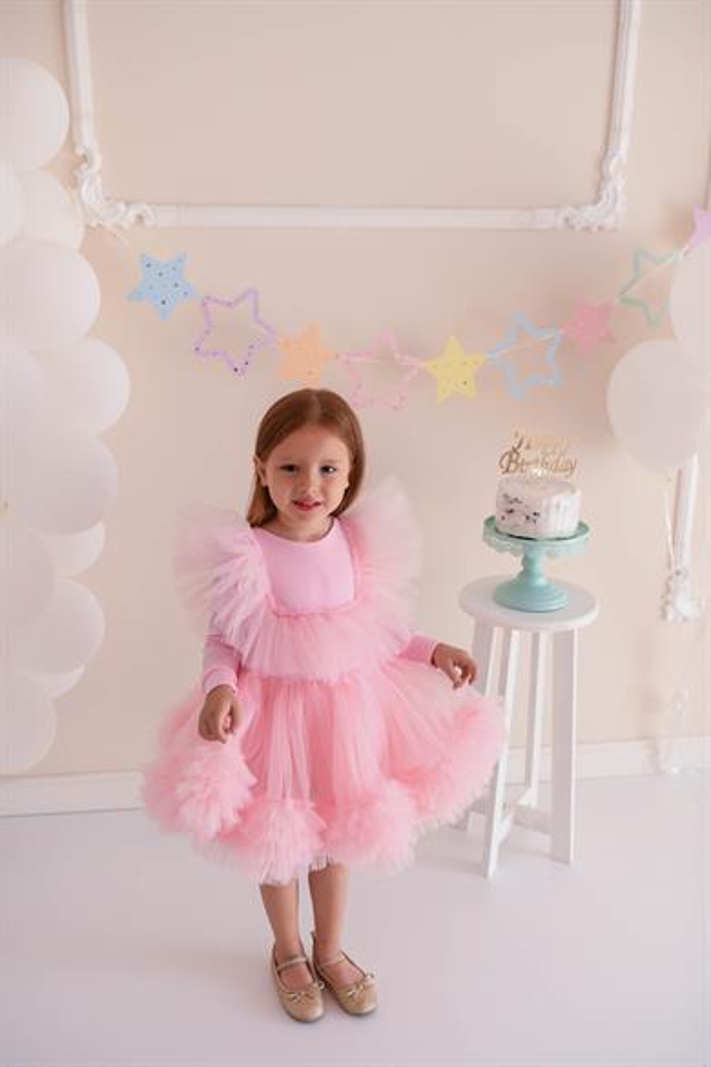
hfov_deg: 37.9
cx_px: 356
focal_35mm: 35
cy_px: 534
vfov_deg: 54.4
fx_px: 1037
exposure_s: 1/250
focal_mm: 35
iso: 125
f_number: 2.5
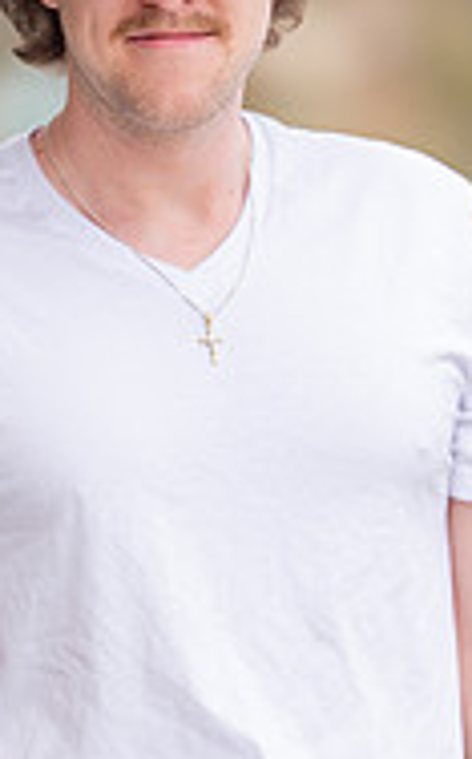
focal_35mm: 349
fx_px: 7205
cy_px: 420
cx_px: 230
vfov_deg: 6.0
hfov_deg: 3.8
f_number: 2
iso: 100
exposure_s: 1/1600
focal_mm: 143
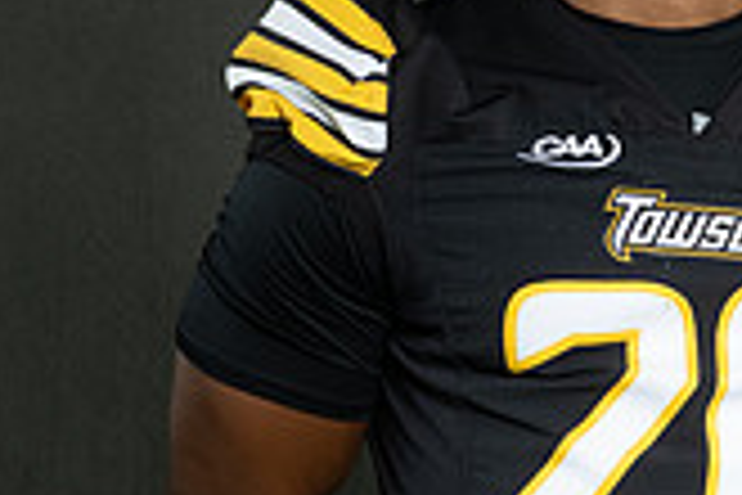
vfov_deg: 4.1
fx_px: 6945
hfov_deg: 6.0
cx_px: 1449
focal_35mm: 337
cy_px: 125
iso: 200
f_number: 7.1
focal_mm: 70
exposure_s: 1/200
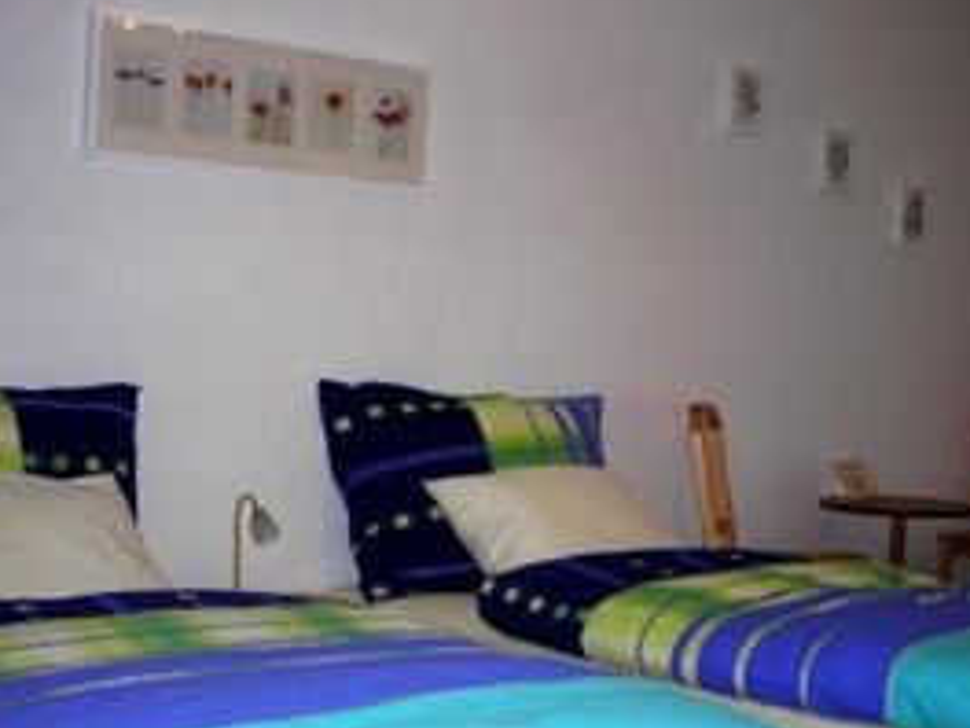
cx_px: 496
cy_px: 390
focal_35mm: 53
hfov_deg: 36.2
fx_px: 1485
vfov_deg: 27.5
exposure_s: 1/60.1
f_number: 3.2
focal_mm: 6.3
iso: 50
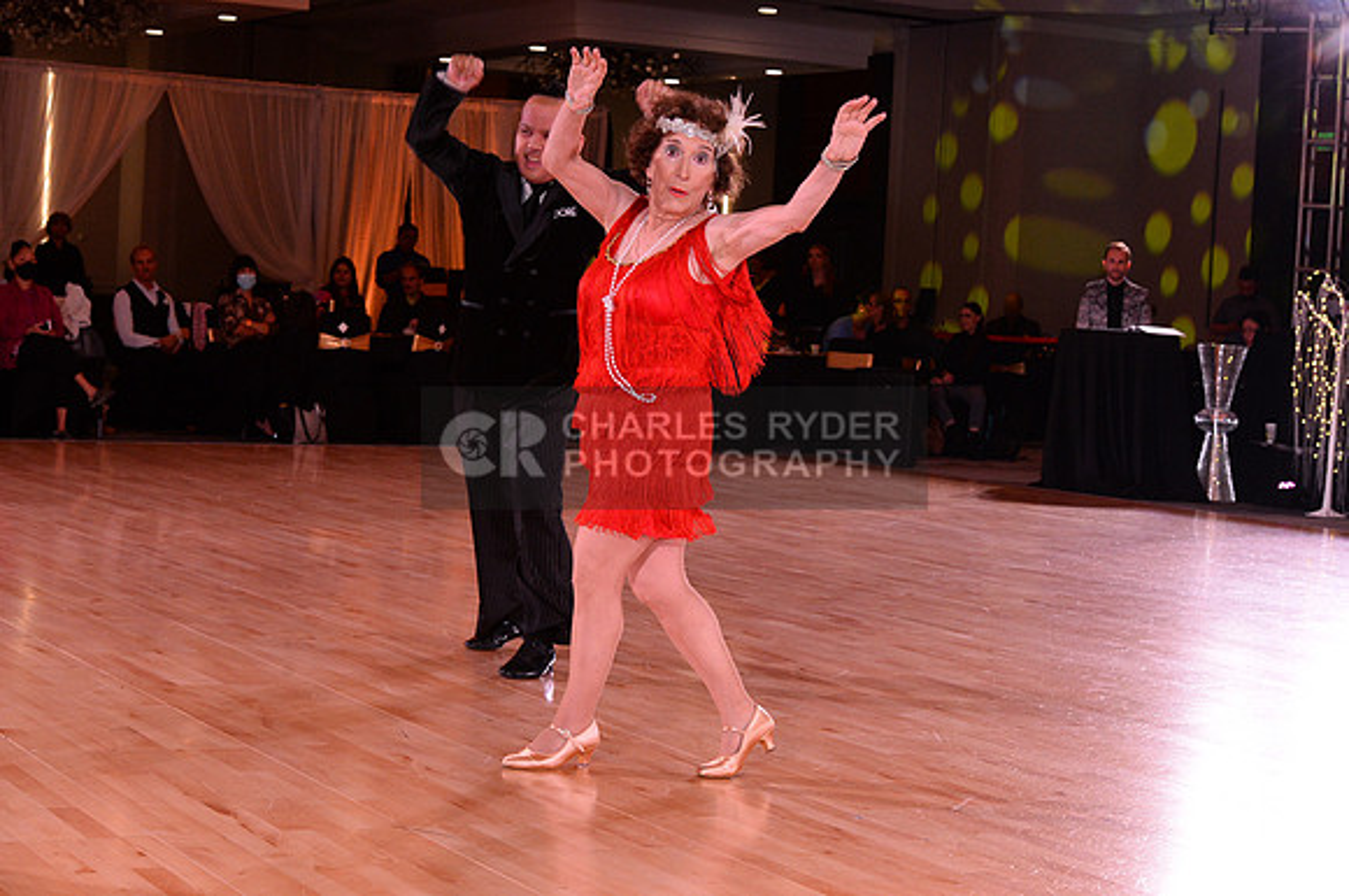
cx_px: 674
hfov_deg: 28.9
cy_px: 448
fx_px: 2619
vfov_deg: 19.4
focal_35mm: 70
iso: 4000
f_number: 6.3
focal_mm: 70
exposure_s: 1/250
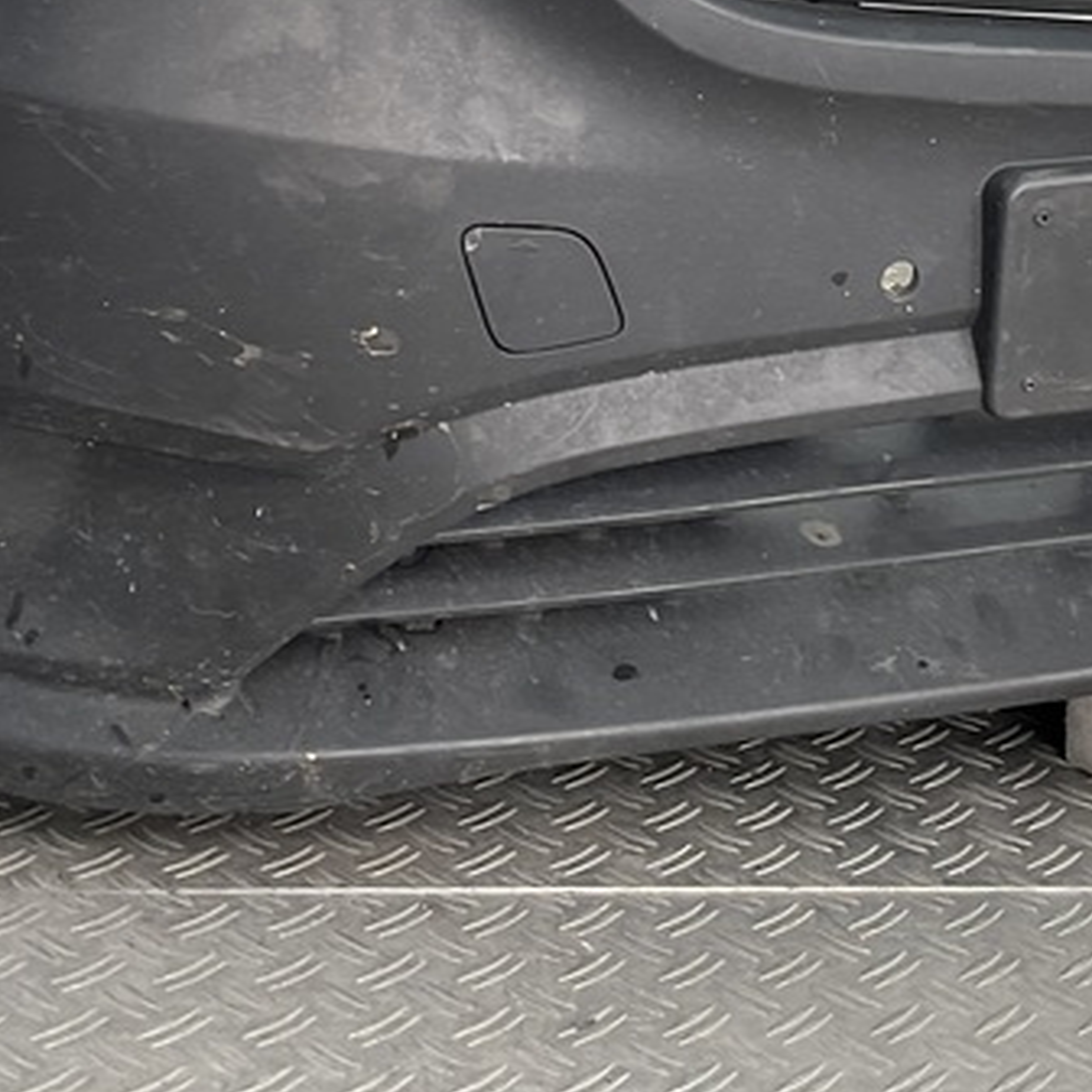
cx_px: 663
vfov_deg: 21.6
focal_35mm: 77
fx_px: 2748
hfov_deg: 22.4
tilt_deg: -12.0
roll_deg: +0.0
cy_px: -13
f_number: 1.8
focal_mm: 3
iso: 25
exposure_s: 1/120
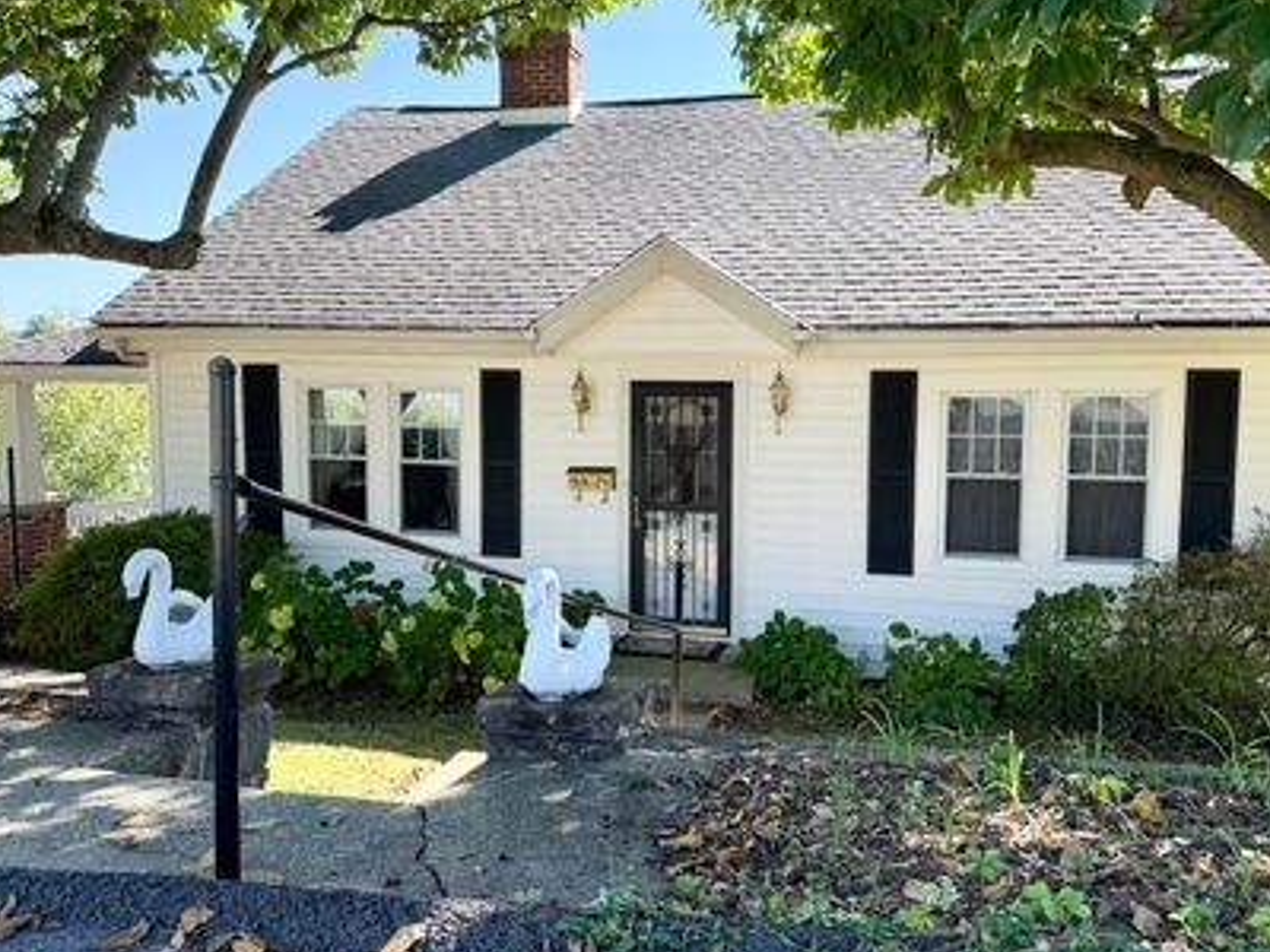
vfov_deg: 46.8
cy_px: 474
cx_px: 673
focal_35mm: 30
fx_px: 1101
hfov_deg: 59.9
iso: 100
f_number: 1.78
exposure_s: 1/898
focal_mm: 6.76
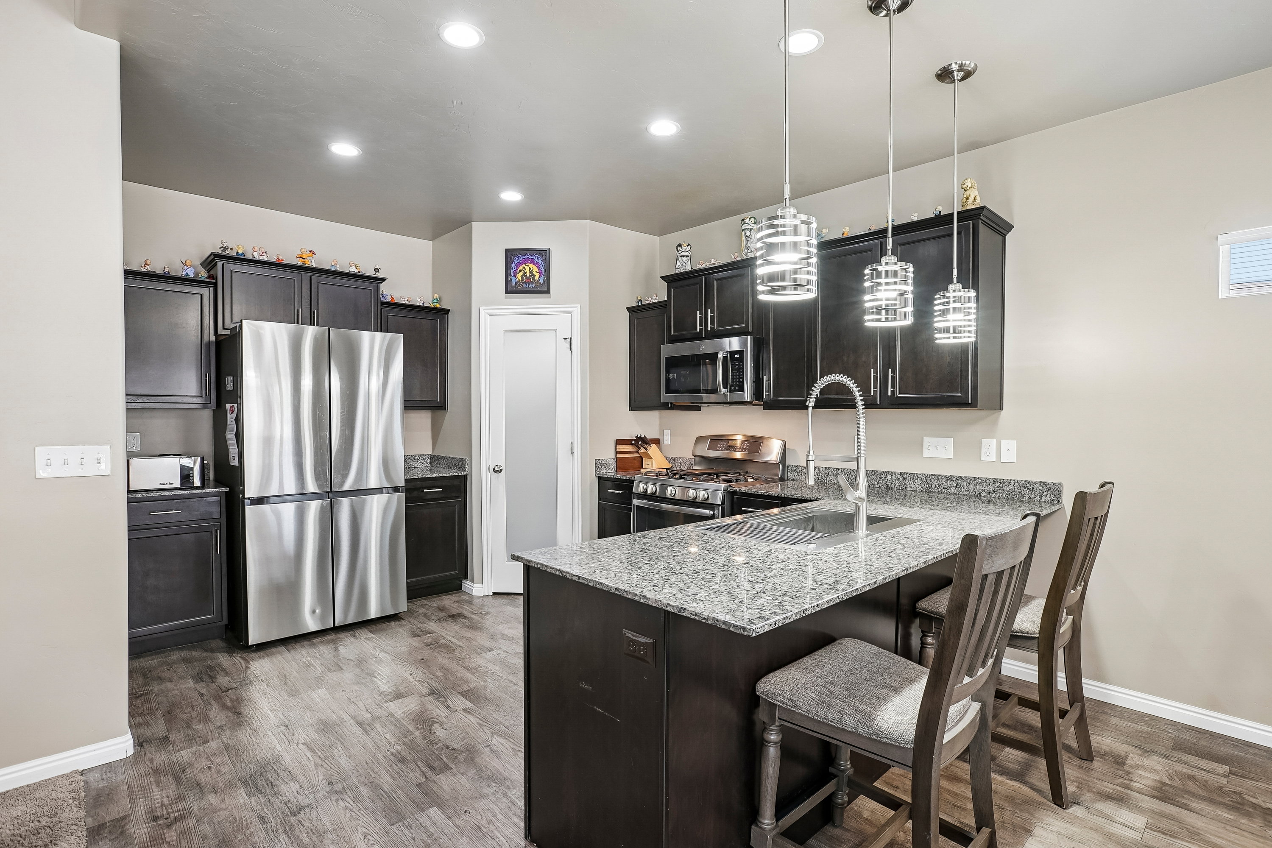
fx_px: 601
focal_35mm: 17
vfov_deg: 70.4
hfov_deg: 93.3
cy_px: 424
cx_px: 636
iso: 400
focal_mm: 17
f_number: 8
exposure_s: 1/8
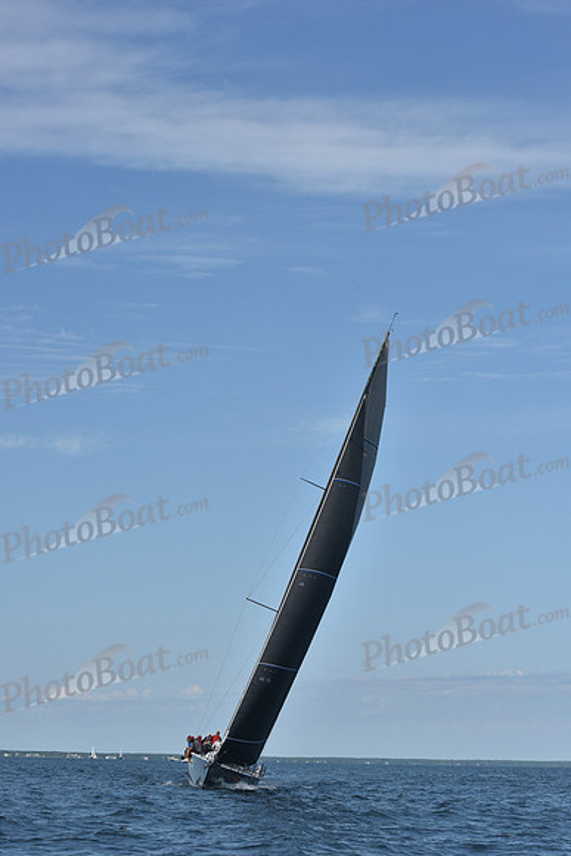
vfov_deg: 28.8
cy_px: 428
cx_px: 286
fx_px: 1664
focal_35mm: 70
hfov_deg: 19.5
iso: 320
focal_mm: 70
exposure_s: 1/1000
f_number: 11
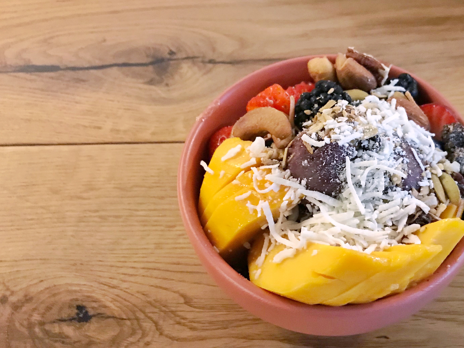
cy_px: 188
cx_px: 323
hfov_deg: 44.8
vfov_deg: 35.1
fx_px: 550
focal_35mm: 41
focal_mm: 3.99
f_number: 1.8
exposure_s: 1/5
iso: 80
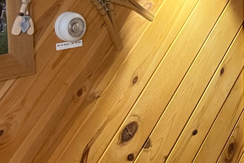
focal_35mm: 92
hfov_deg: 18.6
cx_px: 403
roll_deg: -2.1
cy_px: 36
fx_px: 623
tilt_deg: -11.4
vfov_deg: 14.8
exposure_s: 1/60
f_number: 1.6
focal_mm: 5.1
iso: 500
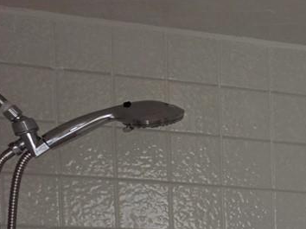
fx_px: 919
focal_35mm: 104
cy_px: 420
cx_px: 575
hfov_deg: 15.7
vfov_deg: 12.8
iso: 1000
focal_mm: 6.5
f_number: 1.4
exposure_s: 1/60
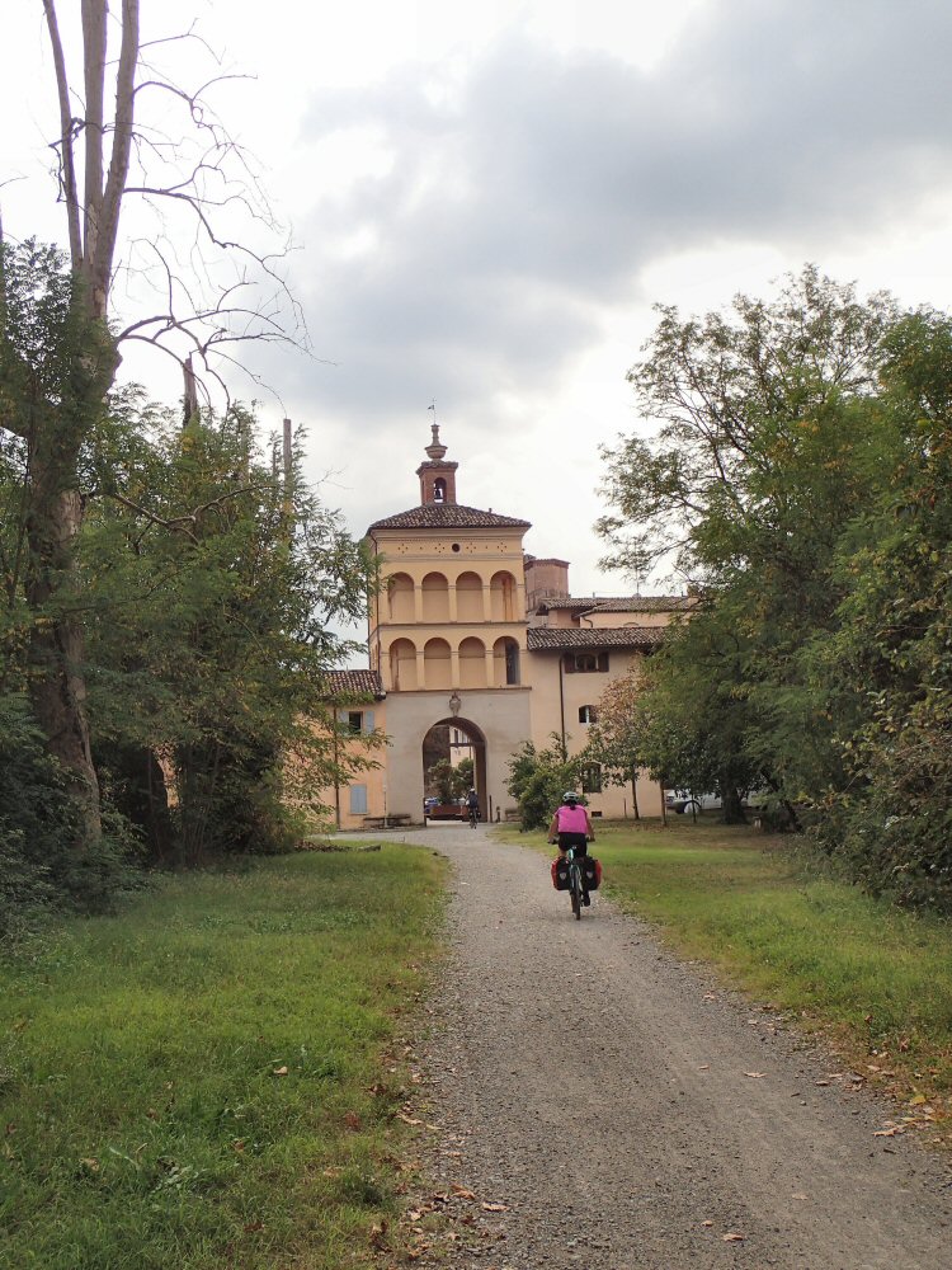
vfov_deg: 46.8
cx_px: 476
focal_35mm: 40
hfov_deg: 36.0
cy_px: 635
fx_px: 1467
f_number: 4
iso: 100
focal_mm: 7.34
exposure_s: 1/640
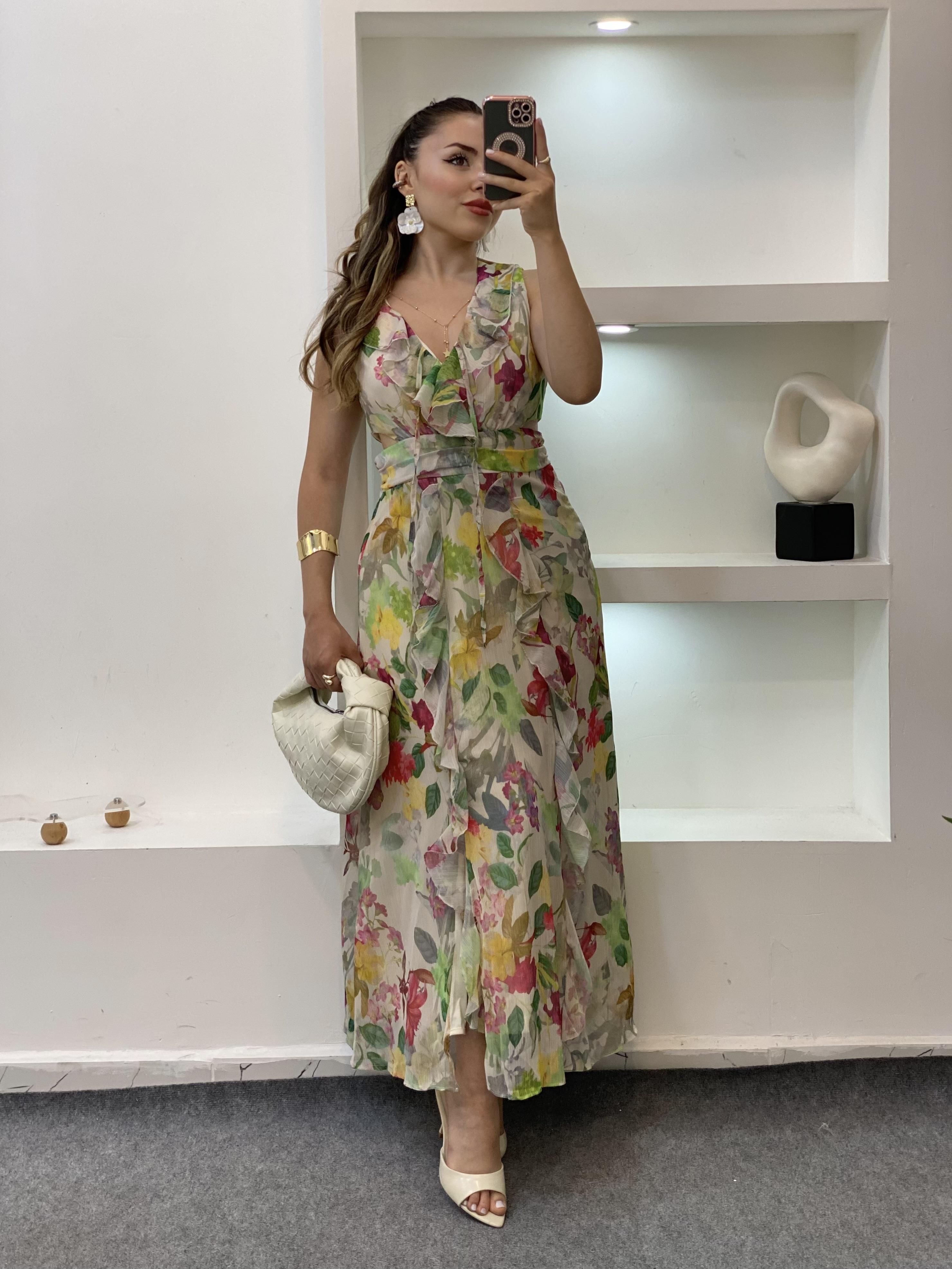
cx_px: 476
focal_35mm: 52
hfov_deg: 28.0
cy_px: 634
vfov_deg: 36.8
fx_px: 1907
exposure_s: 1/100
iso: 80
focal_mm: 6
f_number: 2
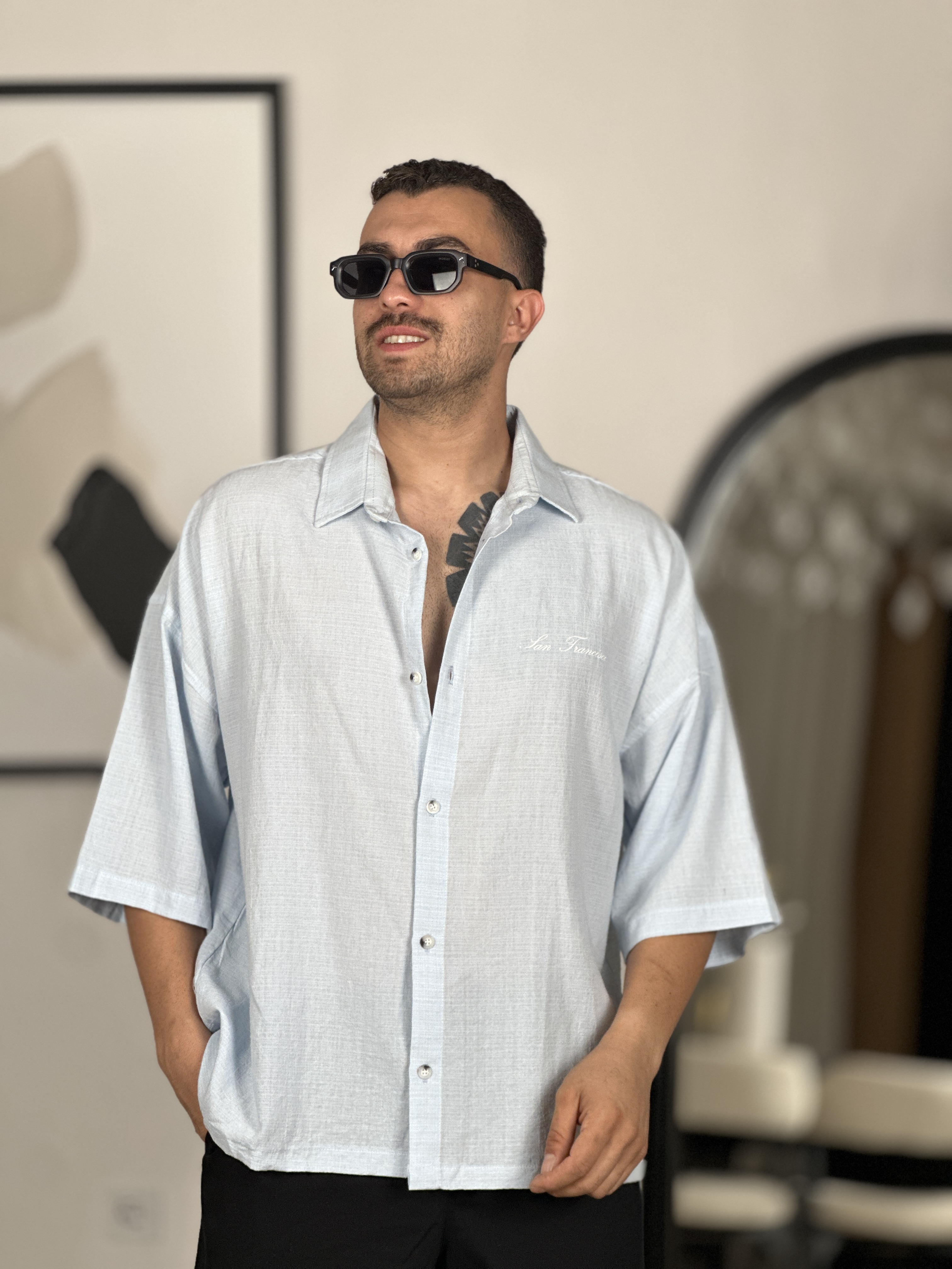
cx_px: 476
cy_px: 634
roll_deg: +0.2
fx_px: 2824
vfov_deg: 25.3
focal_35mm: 77
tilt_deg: +0.9
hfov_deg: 19.1
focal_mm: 9
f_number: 2.8
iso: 160
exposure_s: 1/100
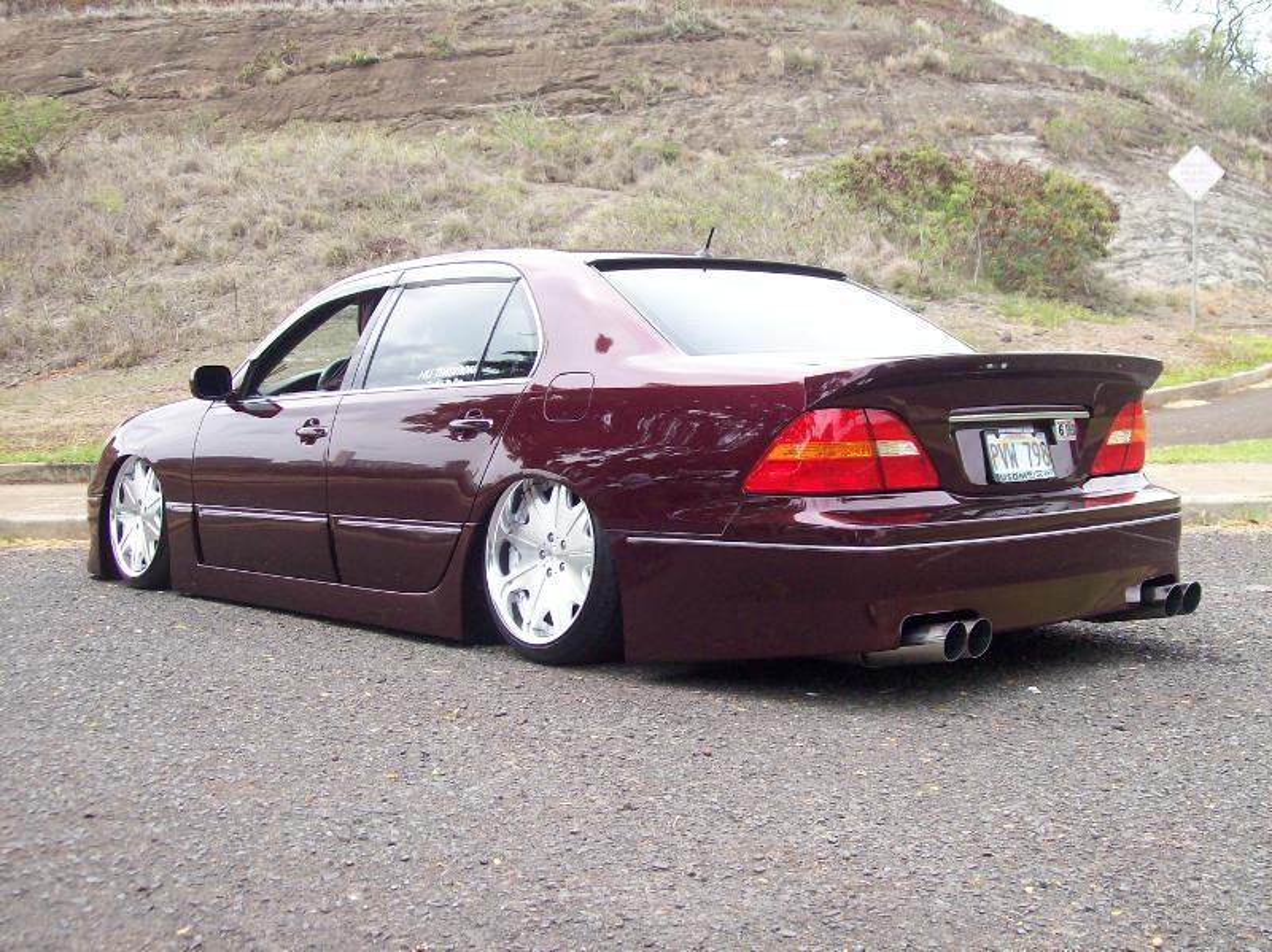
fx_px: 1653
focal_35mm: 45
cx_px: 636
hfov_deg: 42.1
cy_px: 476
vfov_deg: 32.1
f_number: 3
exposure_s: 1/253
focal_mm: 7.6
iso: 80
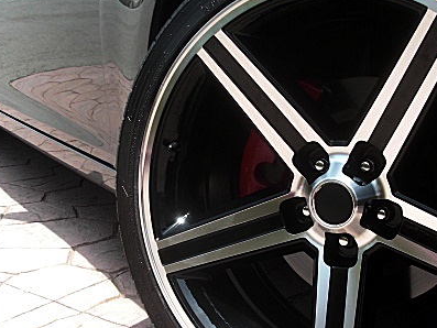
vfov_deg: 25.2
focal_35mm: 58
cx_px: 251
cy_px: 189
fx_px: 732
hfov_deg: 33.2
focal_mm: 6.3
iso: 50
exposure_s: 1/320
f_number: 2.8
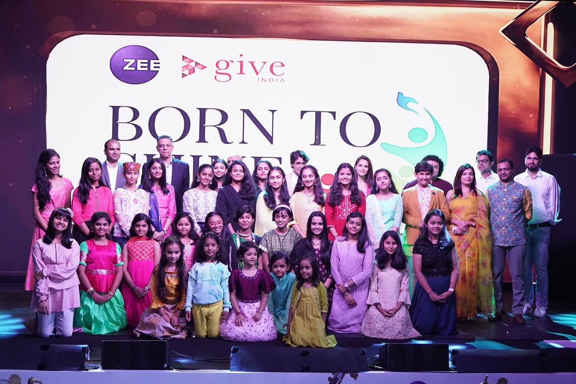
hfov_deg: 43.6
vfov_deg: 29.9
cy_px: 192
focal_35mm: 45
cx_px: 288
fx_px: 720
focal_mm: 45
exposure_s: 1/125
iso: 4000
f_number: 5.6
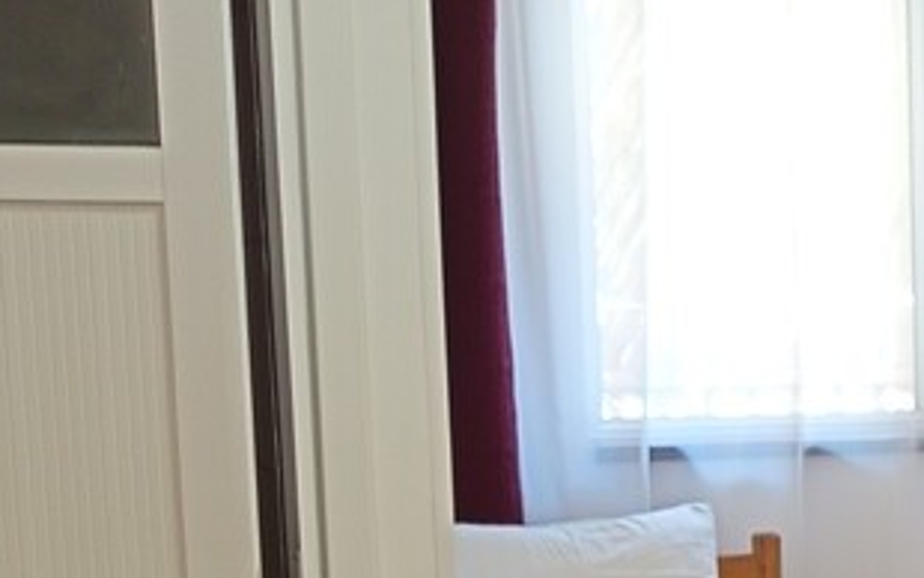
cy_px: 539
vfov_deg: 15.4
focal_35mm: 84
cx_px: 1404
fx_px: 2116
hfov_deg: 20.8
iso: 412
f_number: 1.7
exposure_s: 1/50
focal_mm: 5.24
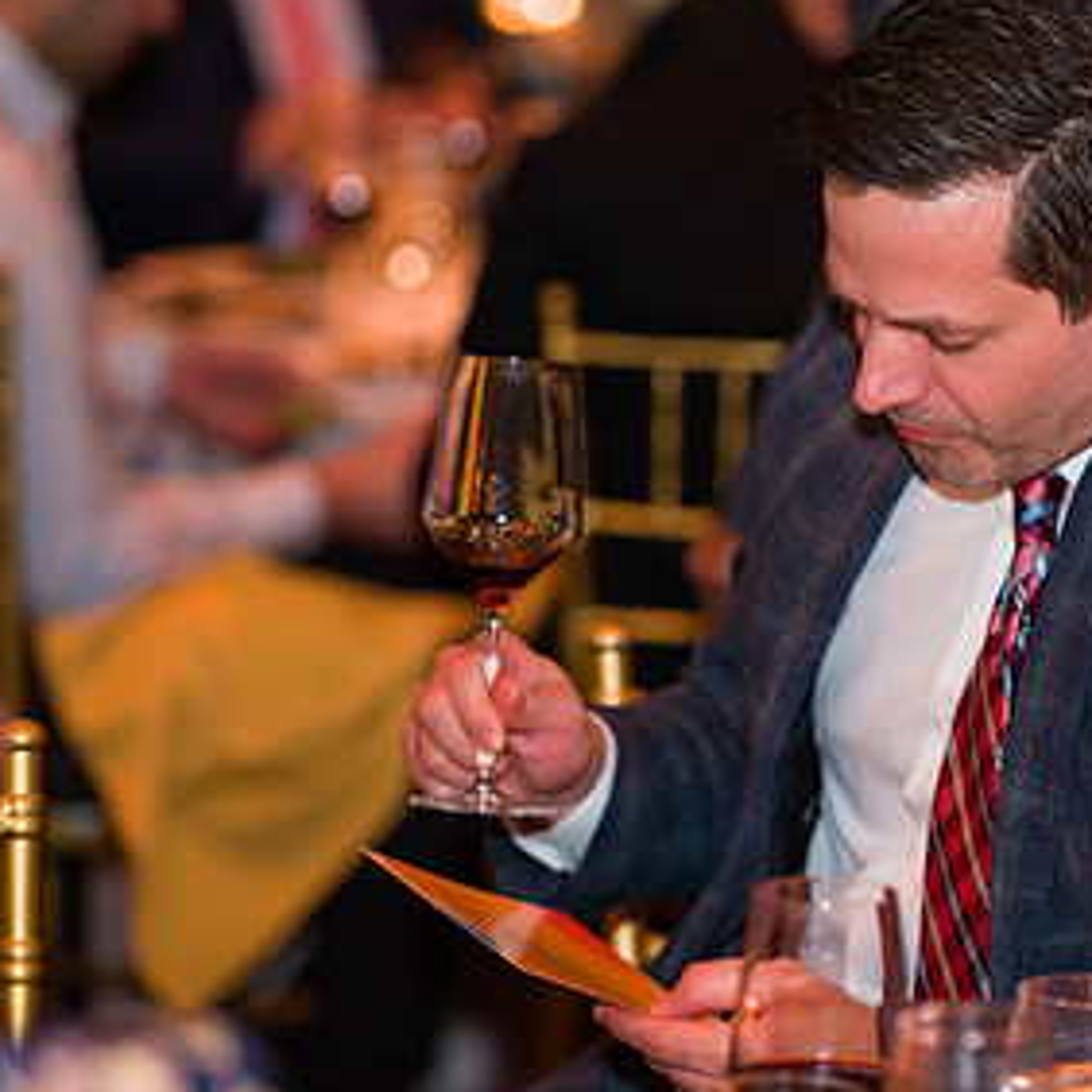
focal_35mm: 227
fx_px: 8102
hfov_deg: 7.7
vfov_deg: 7.7
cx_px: 999
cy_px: 422
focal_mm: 130
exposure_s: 1/200
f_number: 3.2
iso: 1600
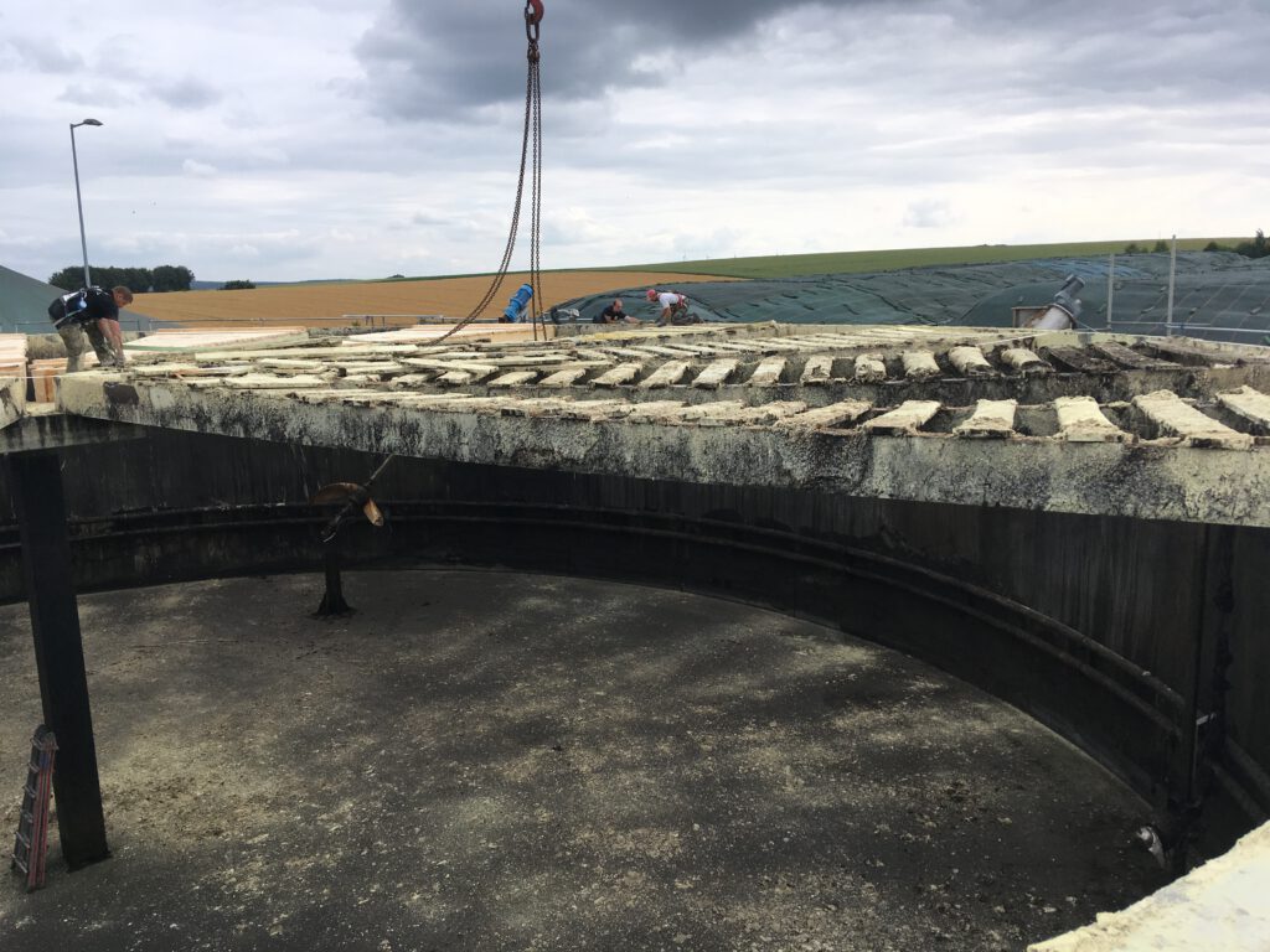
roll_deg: +2.7
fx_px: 1064
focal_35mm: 29
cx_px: 635
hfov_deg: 61.7
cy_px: 476
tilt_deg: -11.3
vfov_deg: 48.2
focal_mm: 4.15
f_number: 2.2
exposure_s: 1/1040
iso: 25
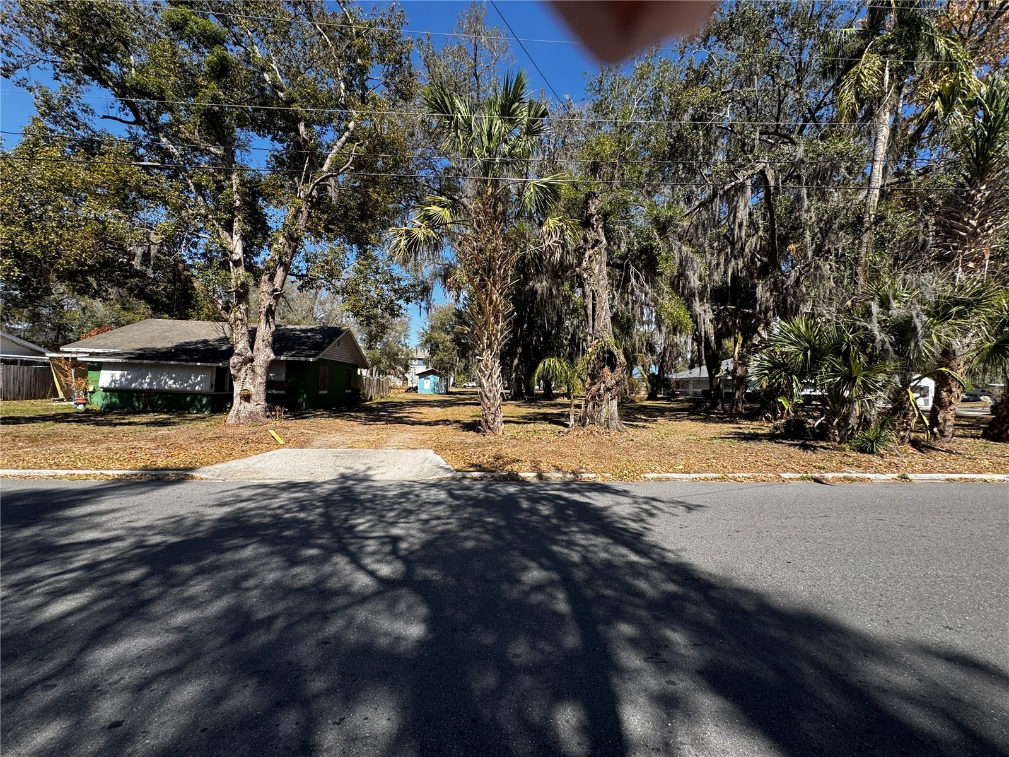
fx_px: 408
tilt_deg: +0.8
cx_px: 504
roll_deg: -1.7
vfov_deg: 85.7
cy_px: 378
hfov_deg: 102.1
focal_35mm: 14
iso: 50
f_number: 2.2
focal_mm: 2.22
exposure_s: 1/1034
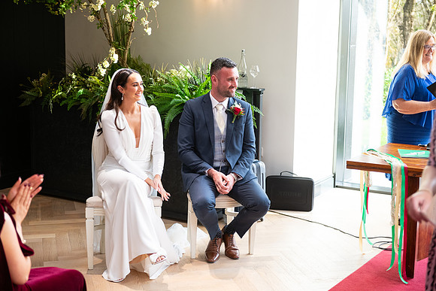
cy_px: 146
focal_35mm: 60
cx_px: 218
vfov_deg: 22.6
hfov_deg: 33.4
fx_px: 727
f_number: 3.5
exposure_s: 1/160
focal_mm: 60
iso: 640
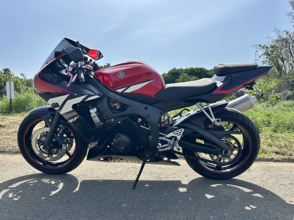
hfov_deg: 71.6
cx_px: 147
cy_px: 110
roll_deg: +0.0
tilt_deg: -2.1
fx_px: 204
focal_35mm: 24
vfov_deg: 56.8
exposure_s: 1/4545
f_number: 1.78
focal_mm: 6.86
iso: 80
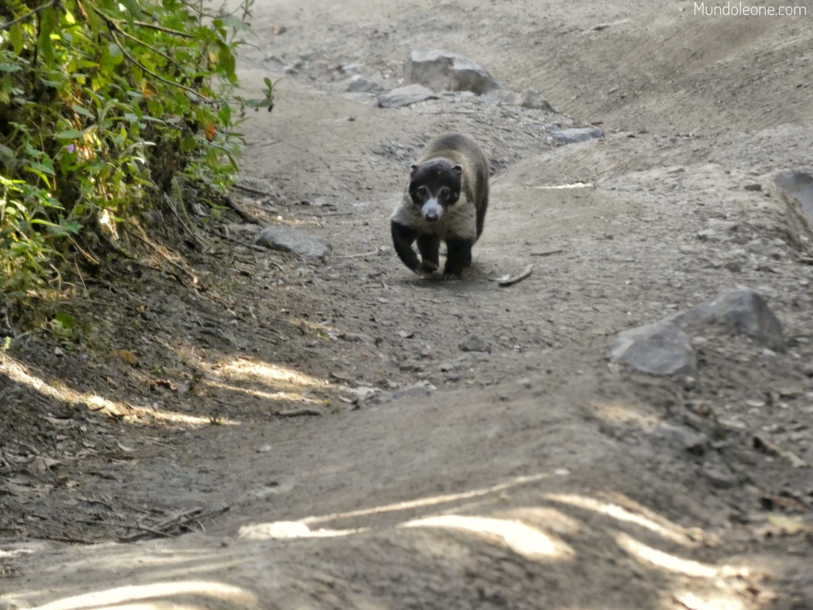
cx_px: 406
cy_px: 305
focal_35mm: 413
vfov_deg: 3.6
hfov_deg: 4.8
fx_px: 9700
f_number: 5.6
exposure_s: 1/125
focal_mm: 74
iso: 1000
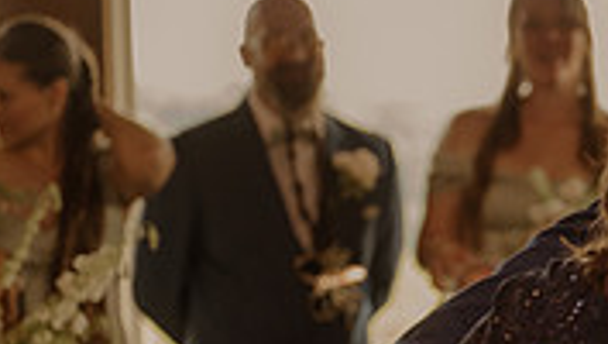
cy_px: 418
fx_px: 3599
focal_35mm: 223
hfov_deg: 9.5
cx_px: 814
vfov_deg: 5.4
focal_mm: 65
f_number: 2.8
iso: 1000
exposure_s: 1/200
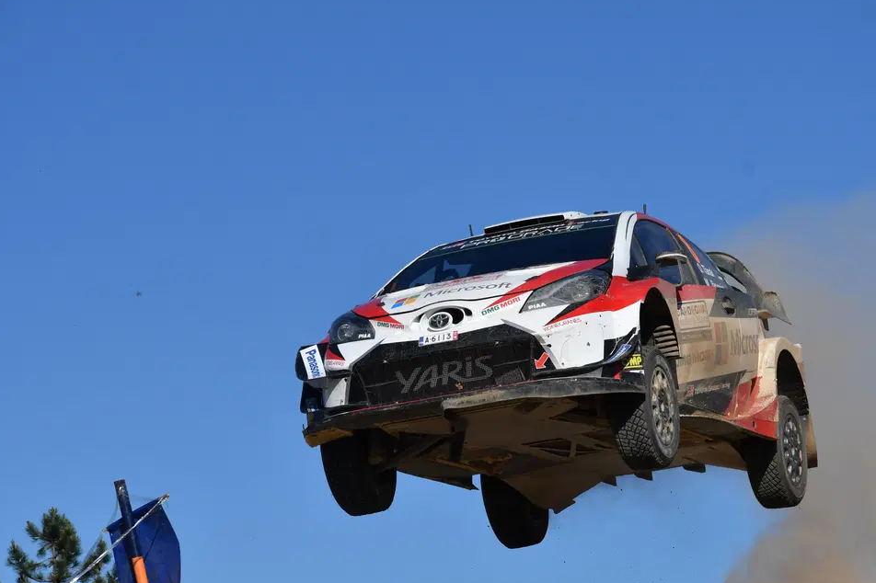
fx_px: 4232
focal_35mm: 174
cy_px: 342
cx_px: 515
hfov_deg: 11.8
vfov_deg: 7.9
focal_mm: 92
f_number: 9
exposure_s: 1/2500
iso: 320
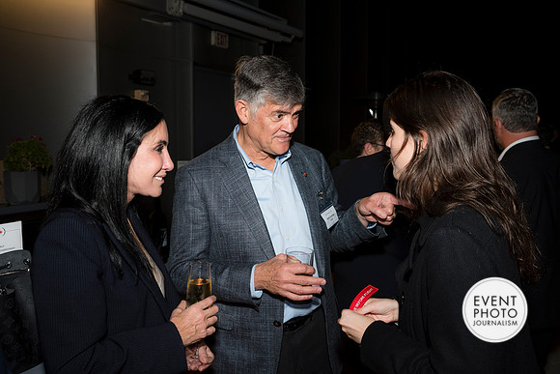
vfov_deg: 37.9
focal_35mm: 35
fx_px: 545
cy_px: 187
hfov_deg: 54.4
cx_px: 280
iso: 1250
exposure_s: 1/125
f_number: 5.6
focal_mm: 35
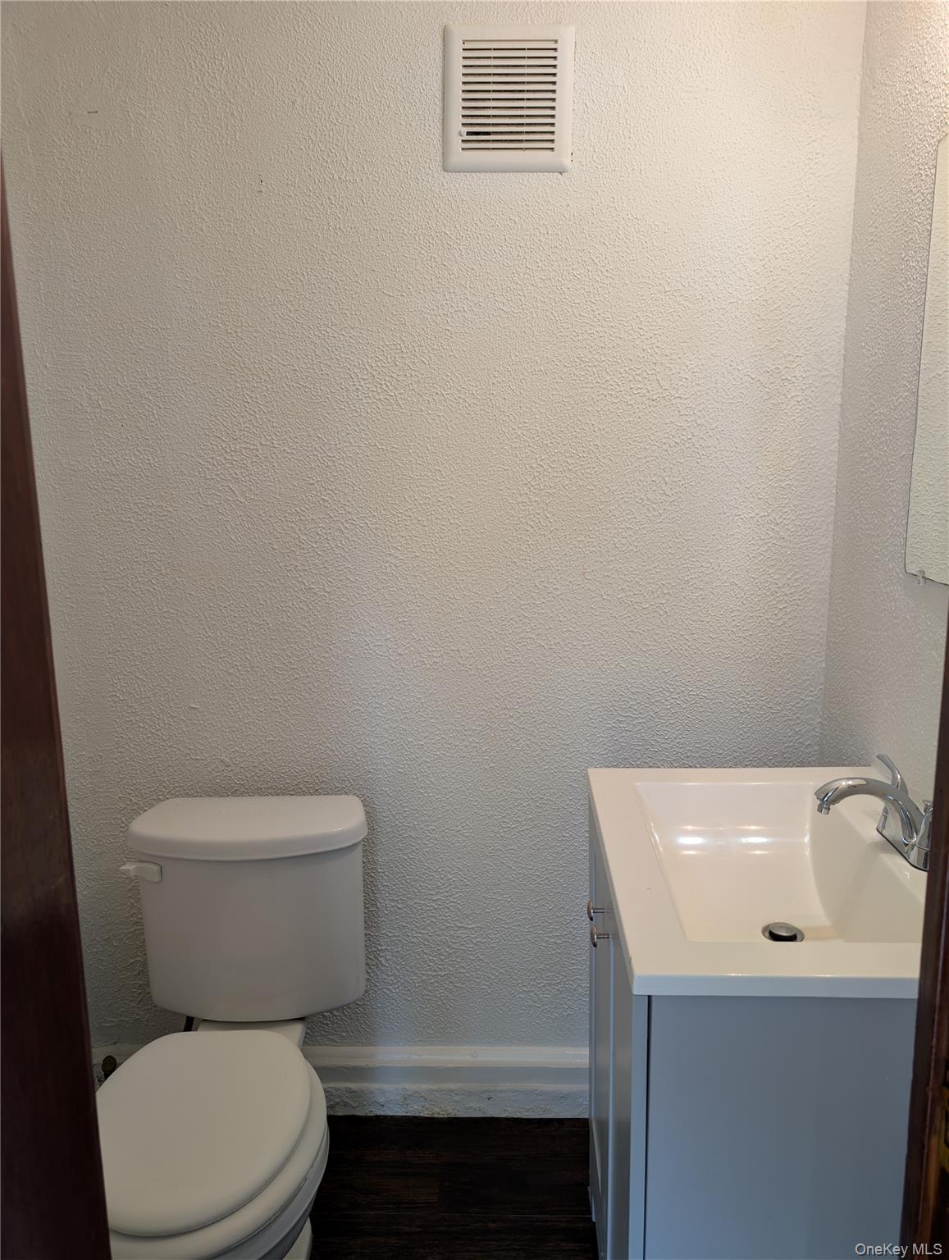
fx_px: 875
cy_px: 630
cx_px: 474
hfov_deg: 56.9
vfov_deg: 71.5
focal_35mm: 24
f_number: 1.68
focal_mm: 6.9
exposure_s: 1/20
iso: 25
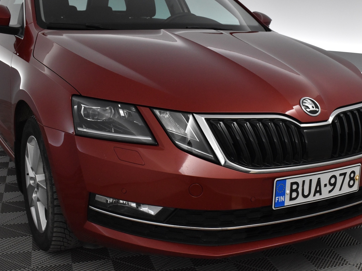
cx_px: 199
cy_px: 136
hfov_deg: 40.0
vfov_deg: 30.5
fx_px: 497
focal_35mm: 48
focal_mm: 29
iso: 3200
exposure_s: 1/160
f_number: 6.3
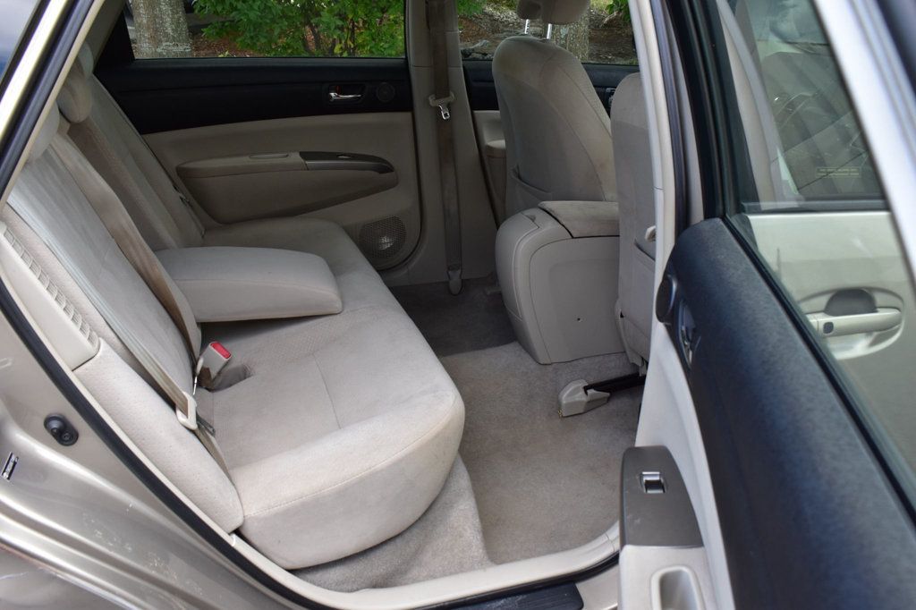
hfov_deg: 59.5
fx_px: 801
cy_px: 305
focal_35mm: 32
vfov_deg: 41.7
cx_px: 458
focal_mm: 21
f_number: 9
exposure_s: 1/100
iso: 400
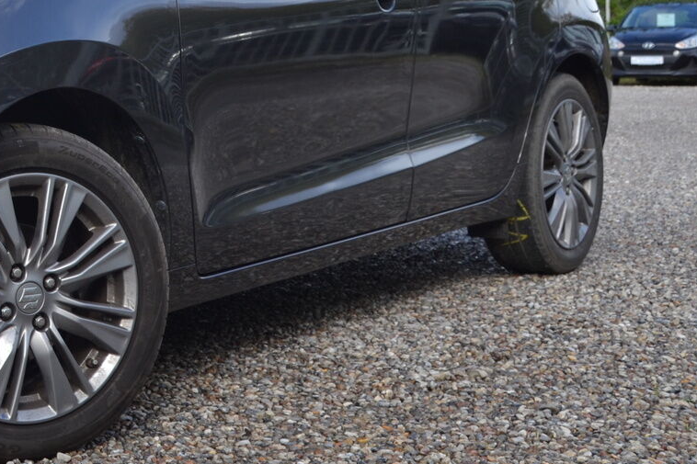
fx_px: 1471
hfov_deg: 23.9
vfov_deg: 17.7
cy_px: 74
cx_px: -173
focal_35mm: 76
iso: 100
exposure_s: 1/200
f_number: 7.1
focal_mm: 20
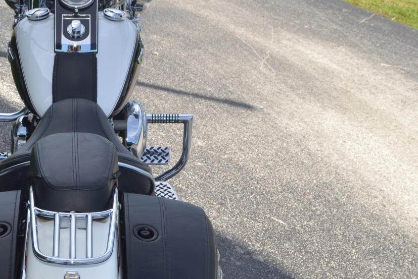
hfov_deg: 27.8
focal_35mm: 71
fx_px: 824
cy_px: 215
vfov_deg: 19.0
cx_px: 80
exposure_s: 1/200
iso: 100
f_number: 8
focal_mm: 20
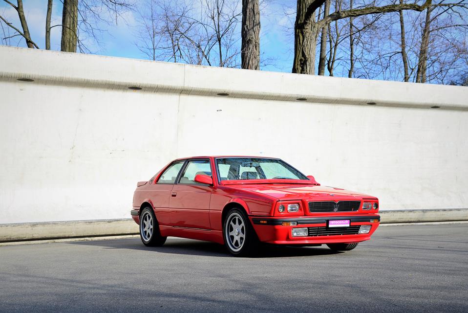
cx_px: 234
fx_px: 650
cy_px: 156
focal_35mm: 50
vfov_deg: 27.0
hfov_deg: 39.6
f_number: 7.1
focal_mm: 50
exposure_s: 1/160
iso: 100
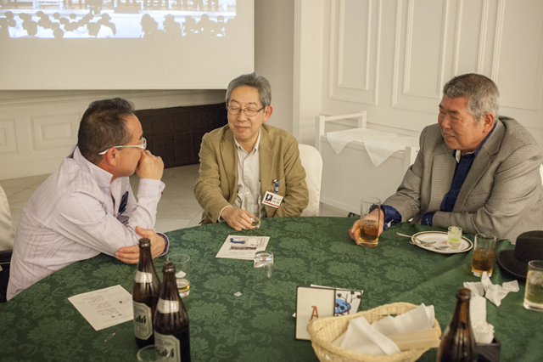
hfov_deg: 54.5
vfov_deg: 37.8
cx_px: 272
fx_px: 528
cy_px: 181
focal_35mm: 35
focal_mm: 35
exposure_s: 1/100
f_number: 5.6
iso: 3200
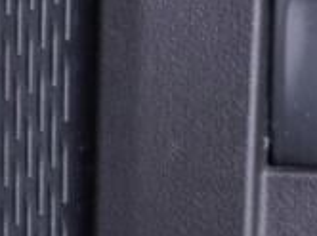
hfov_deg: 6.4
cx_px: 569
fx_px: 2752
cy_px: -341
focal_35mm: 301
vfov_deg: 4.8
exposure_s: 1/40
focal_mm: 24
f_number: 2.8
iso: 200
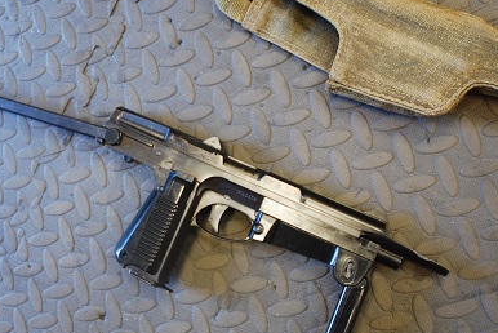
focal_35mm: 42
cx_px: 186
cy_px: 188
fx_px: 581
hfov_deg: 46.0
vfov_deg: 31.9
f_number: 3.5
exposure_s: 1/30
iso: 500
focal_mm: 18
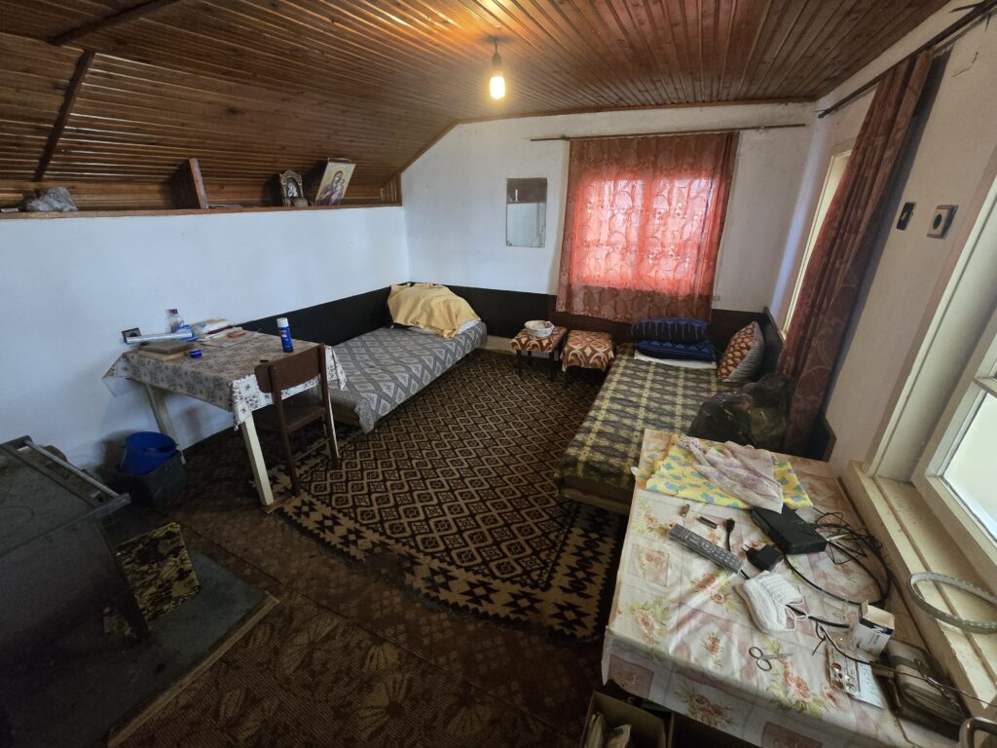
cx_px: 498
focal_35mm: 13
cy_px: 374
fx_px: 374
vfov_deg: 89.9
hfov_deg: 106.2
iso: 1000
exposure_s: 1/50
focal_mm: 2.2
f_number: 2.2
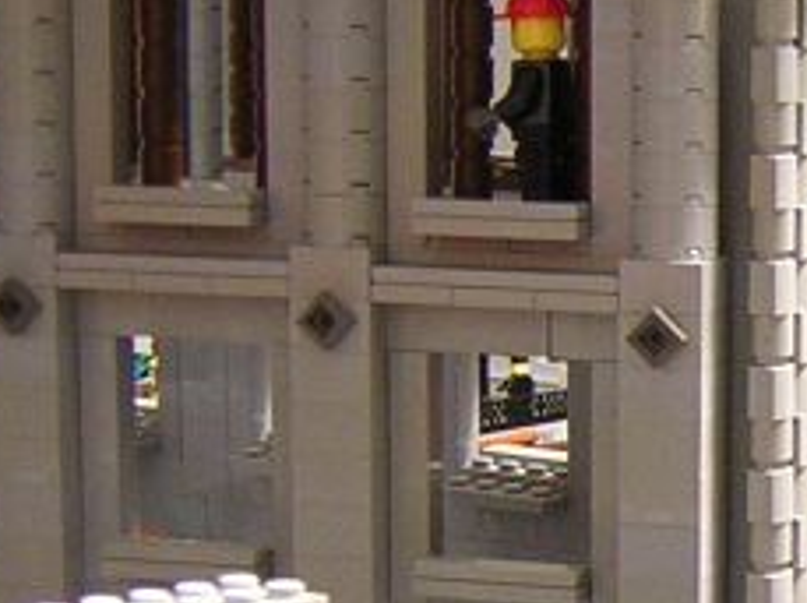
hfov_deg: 14.8
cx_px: 1131
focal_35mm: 126
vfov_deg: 11.7
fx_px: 2933
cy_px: 480
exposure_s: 1/3.6
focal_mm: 4.7
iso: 281
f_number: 2.6
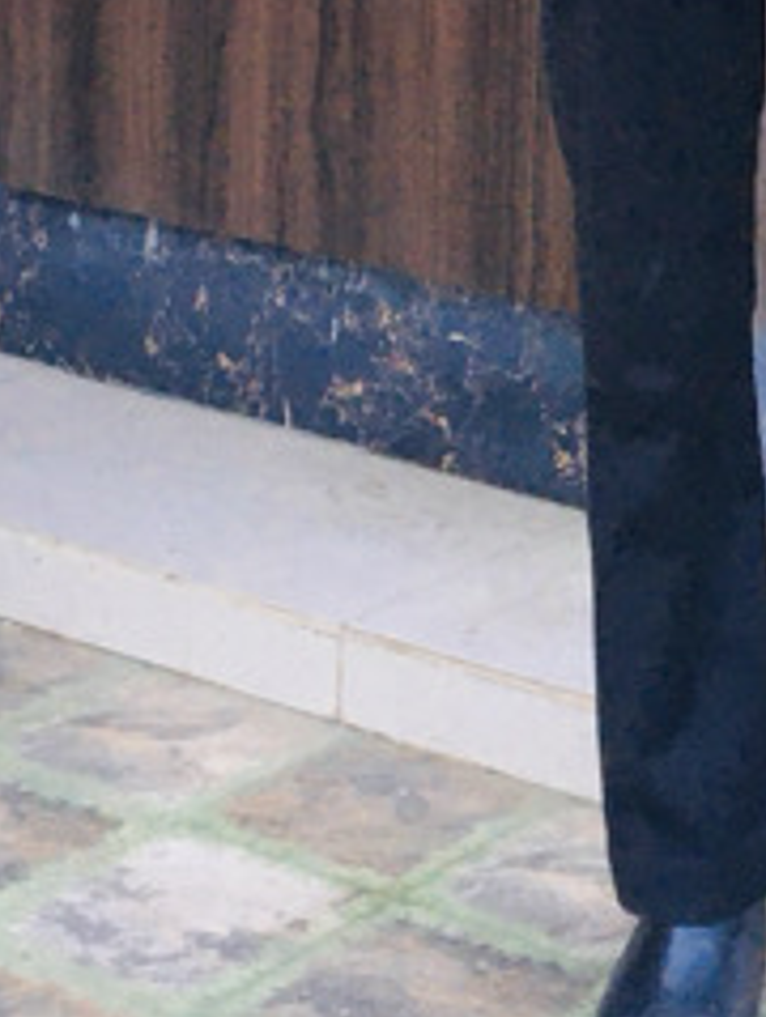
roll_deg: -1.2
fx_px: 3649
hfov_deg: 11.8
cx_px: 804
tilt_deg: -8.9
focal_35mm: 124
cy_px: -226
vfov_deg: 15.3
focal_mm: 4.15
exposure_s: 1/33
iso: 40
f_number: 2.2
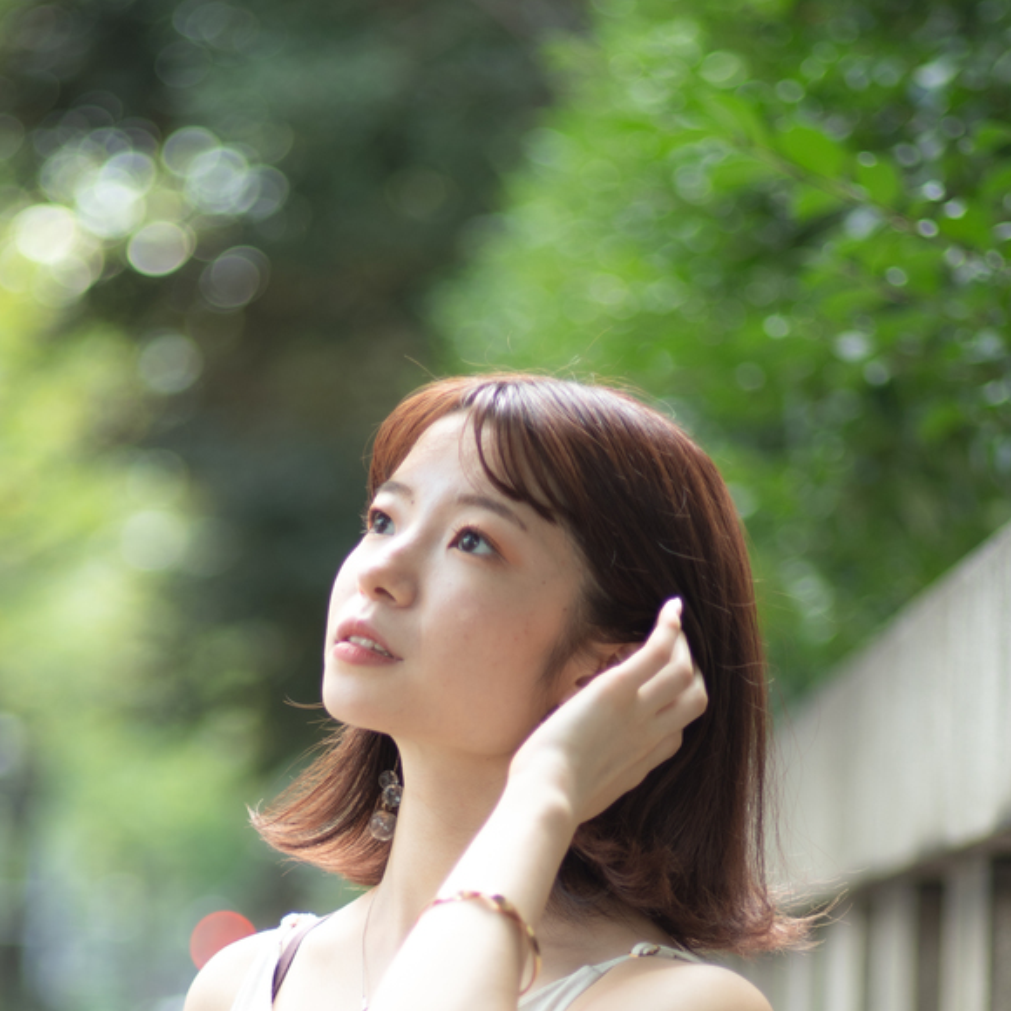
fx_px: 6014
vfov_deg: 9.6
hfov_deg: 9.6
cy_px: 929
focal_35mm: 182
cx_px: 413
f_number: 1.8
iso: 100
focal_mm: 77
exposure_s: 1/160
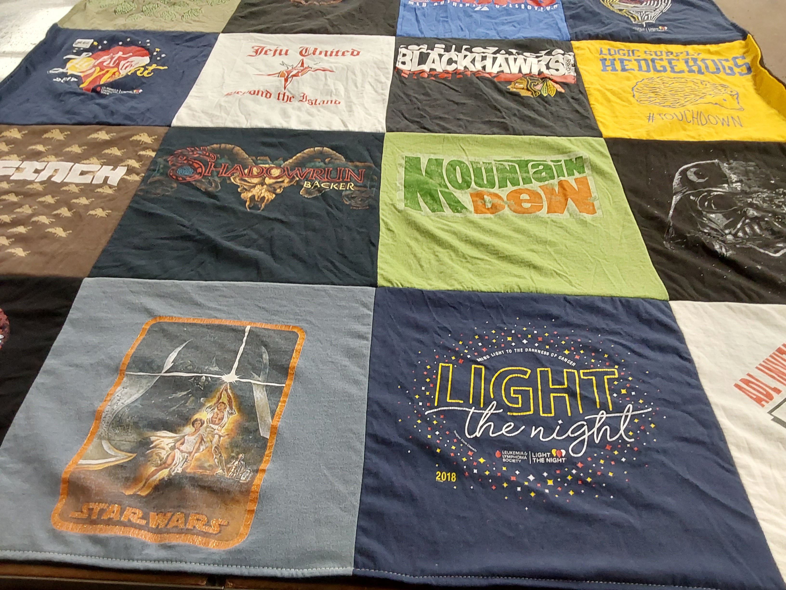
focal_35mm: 28
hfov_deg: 63.4
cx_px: 393
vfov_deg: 49.7
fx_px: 636
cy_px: 295
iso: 200
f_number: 1.9
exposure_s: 1/60
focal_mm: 2.91
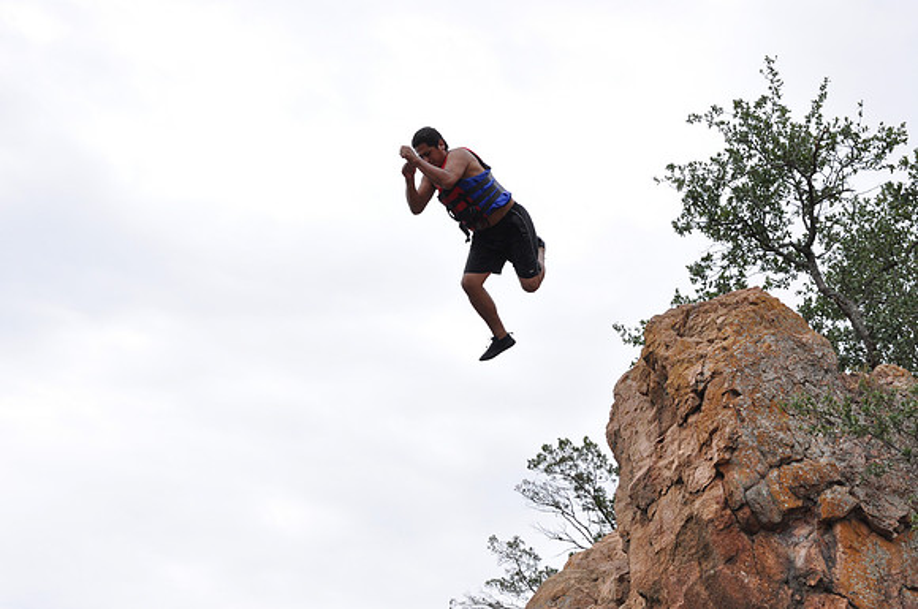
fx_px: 2139
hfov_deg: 24.2
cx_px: 459
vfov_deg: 16.2
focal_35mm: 84
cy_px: 304
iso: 640
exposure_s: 1/2000
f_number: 8
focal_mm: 56
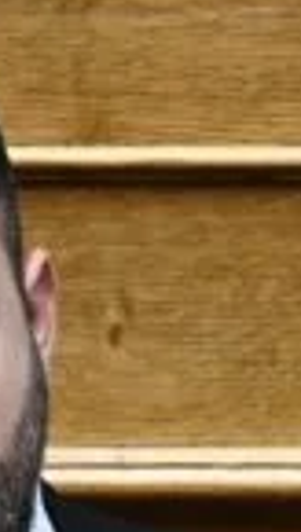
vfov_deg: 0.9
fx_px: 35117
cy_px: 1011
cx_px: 222
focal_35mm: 2485
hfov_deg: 0.5
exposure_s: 1/200
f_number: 6
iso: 2500
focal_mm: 340
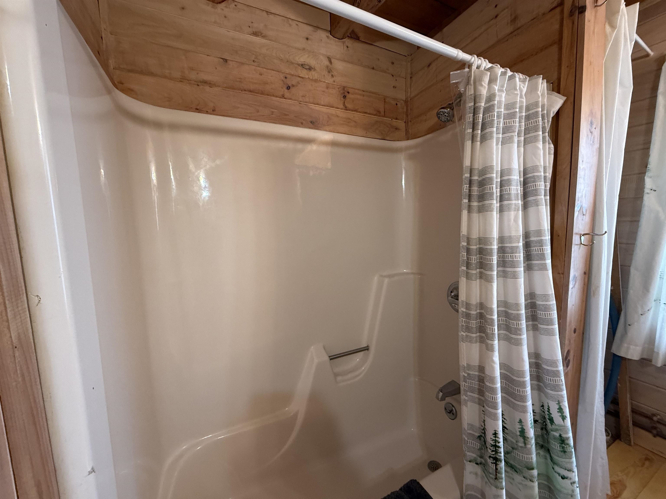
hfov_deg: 102.1
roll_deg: +2.5
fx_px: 269
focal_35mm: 14
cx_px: 333
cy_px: 250
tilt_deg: -5.5
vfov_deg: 85.7
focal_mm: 2.22
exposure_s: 1/60
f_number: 2.2
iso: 250
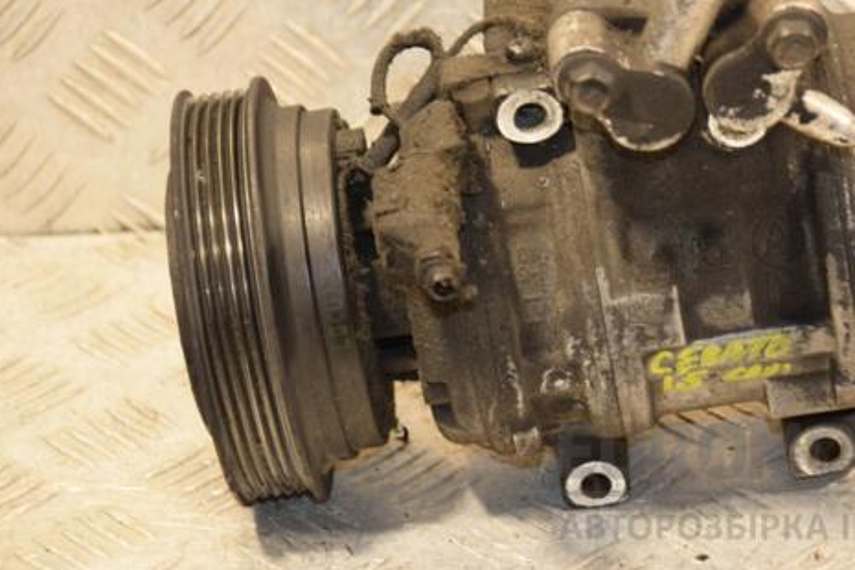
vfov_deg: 8.9
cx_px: 524
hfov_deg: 13.2
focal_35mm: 155
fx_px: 3681
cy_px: 206
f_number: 5.3
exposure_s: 1/80
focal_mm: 80
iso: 800
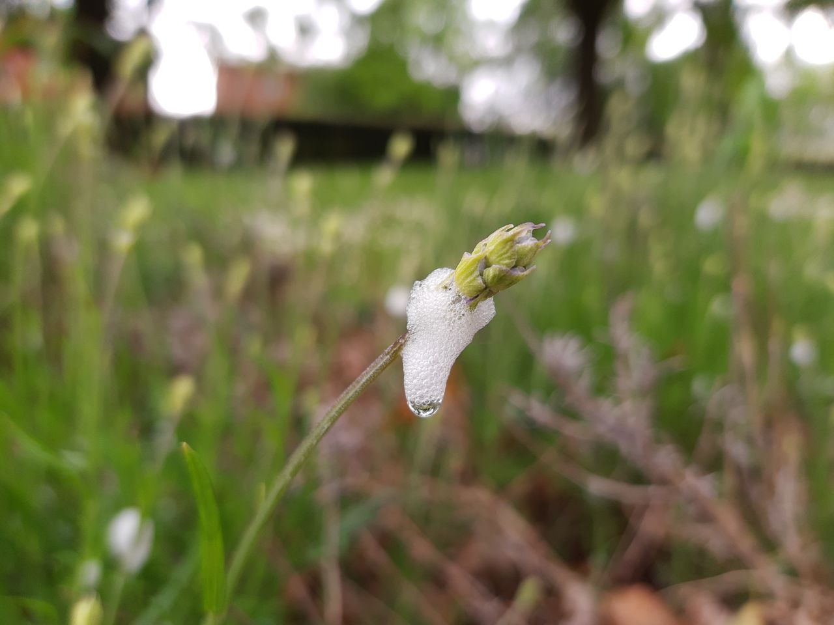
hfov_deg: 67.3
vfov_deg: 53.1
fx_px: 626
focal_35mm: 26
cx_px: 417
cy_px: 312
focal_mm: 4.75
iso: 40
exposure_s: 1/199
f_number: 1.7
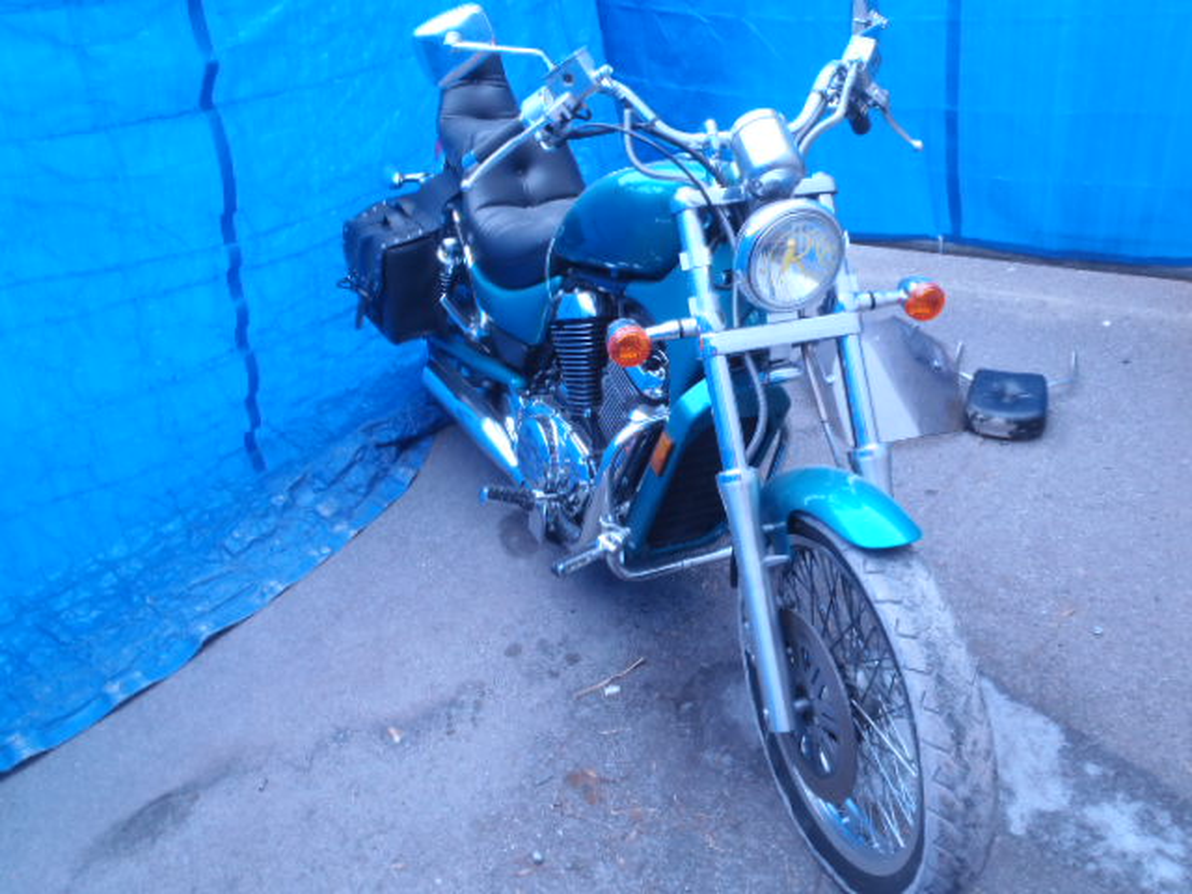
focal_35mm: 28
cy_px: 447
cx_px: 596
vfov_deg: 49.7
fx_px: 964
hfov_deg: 63.4
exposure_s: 1/30
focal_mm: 5
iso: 125
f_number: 3.5
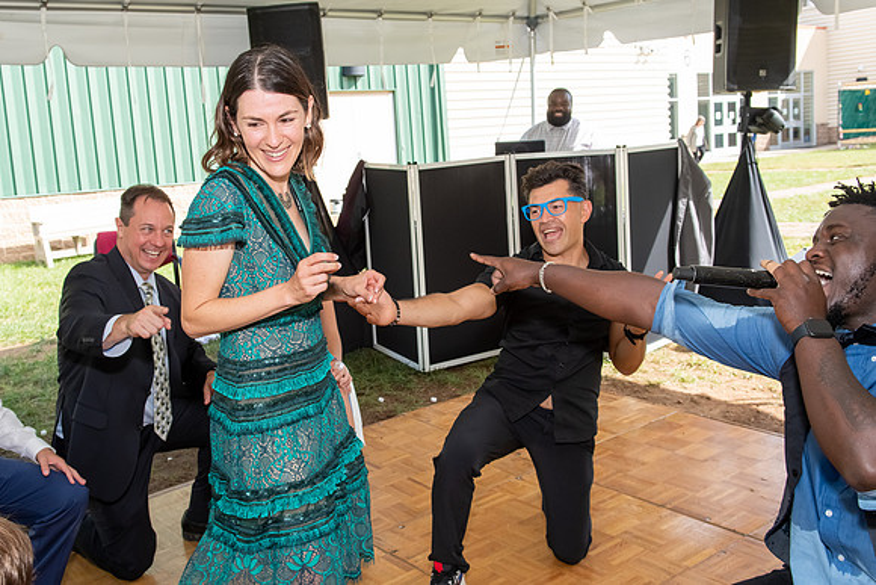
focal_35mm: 38
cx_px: 394
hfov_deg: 50.7
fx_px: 923
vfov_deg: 35.1
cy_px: 271
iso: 400
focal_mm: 23
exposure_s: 1/250
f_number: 6.3
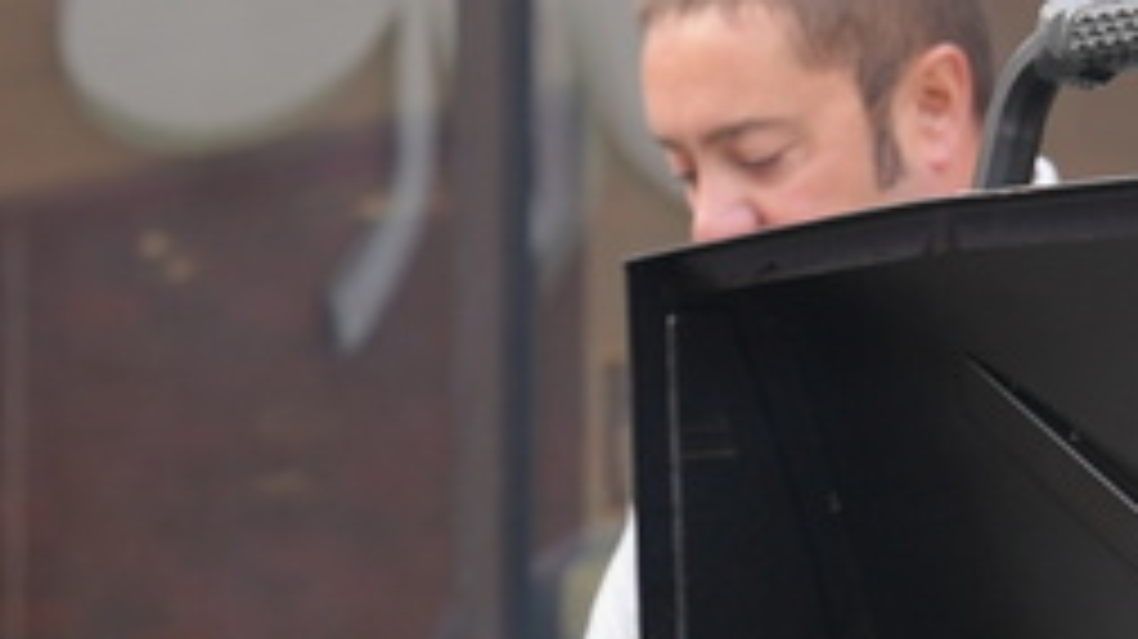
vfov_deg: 5.7
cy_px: 590
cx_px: 661
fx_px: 6394
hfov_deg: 10.2
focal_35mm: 212
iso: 320
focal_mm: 50
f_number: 4
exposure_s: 1/160
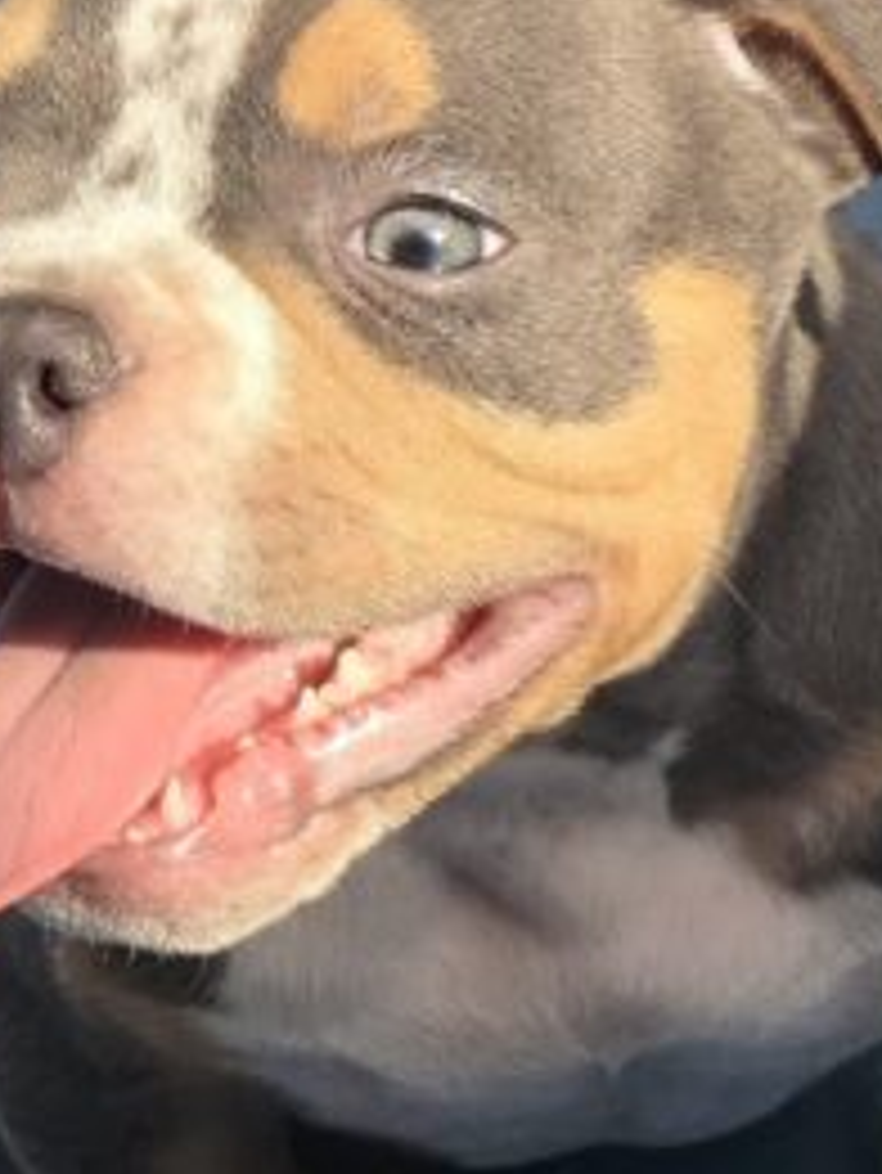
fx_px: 9980
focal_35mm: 294
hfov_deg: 5.1
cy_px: 450
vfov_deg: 6.7
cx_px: 342
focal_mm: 18.6
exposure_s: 1/714
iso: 64
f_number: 3.4
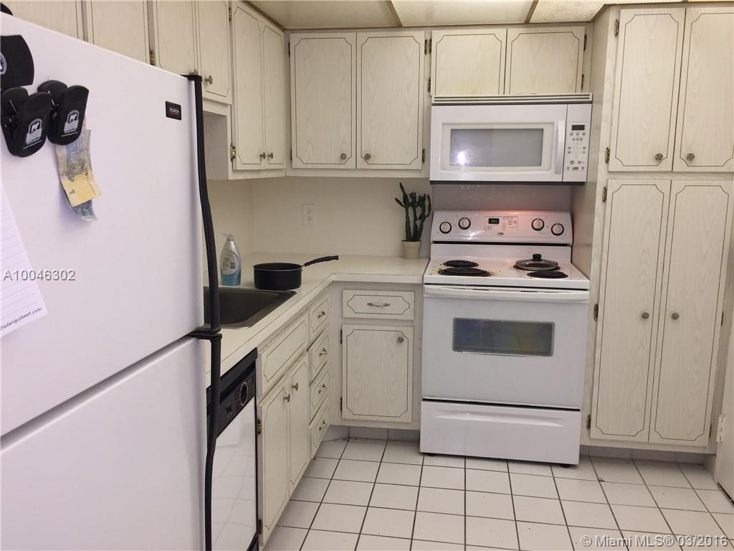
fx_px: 615
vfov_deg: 48.2
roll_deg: -1.8
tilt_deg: -8.7
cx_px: 367
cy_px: 276
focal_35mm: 29
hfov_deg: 61.7
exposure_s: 1/30
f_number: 2.2
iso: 40
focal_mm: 4.15
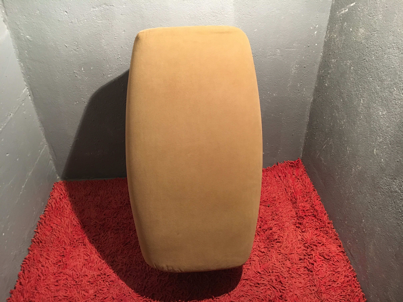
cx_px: 202
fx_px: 338
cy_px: 151
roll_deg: -0.1
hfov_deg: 61.7
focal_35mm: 29
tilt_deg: -37.9
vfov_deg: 48.2
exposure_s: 1/20
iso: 200
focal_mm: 4.15
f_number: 2.2
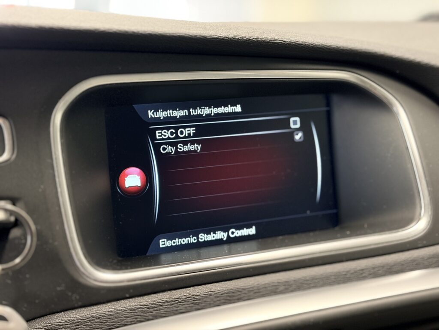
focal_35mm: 52
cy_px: 165
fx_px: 659
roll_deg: +1.0
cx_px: 220
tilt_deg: -14.6
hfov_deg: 36.8
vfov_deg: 28.0
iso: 250
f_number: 1.6
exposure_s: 1/30
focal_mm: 5.96
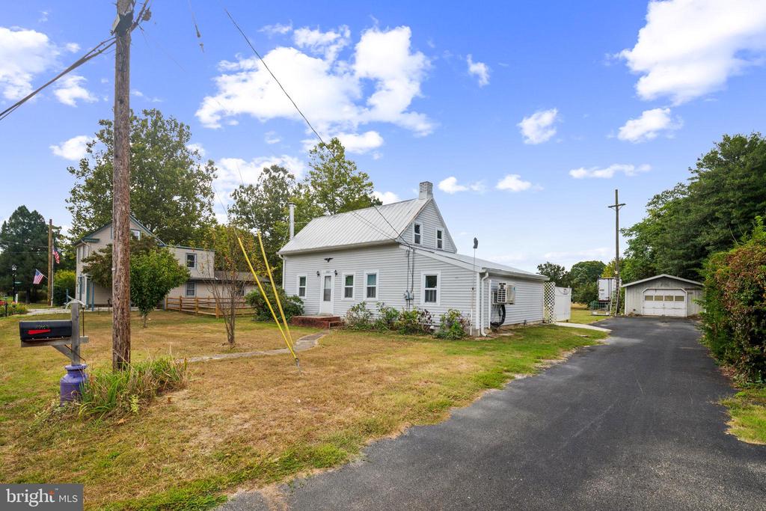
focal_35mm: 16
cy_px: 256
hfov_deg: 96.7
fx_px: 340
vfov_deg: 73.8
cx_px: 383
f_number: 16
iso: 250
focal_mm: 16
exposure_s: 1/80
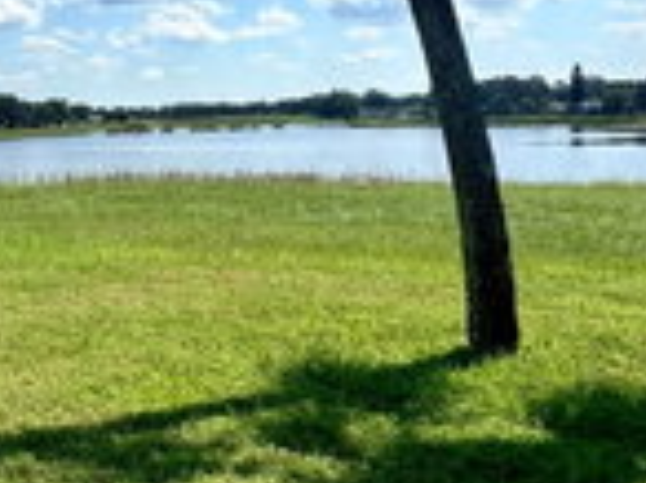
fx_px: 764
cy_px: 164
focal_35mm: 41
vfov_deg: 34.7
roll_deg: +1.1
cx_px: -24
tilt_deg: -2.7
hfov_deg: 39.4
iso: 50
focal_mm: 2.22
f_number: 2.2
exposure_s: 1/3509
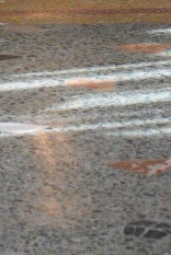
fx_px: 2465
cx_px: -96
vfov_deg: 5.6
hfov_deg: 4.0
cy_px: -501
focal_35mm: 347
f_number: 4.5
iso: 1600
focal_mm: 50
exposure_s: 1/250
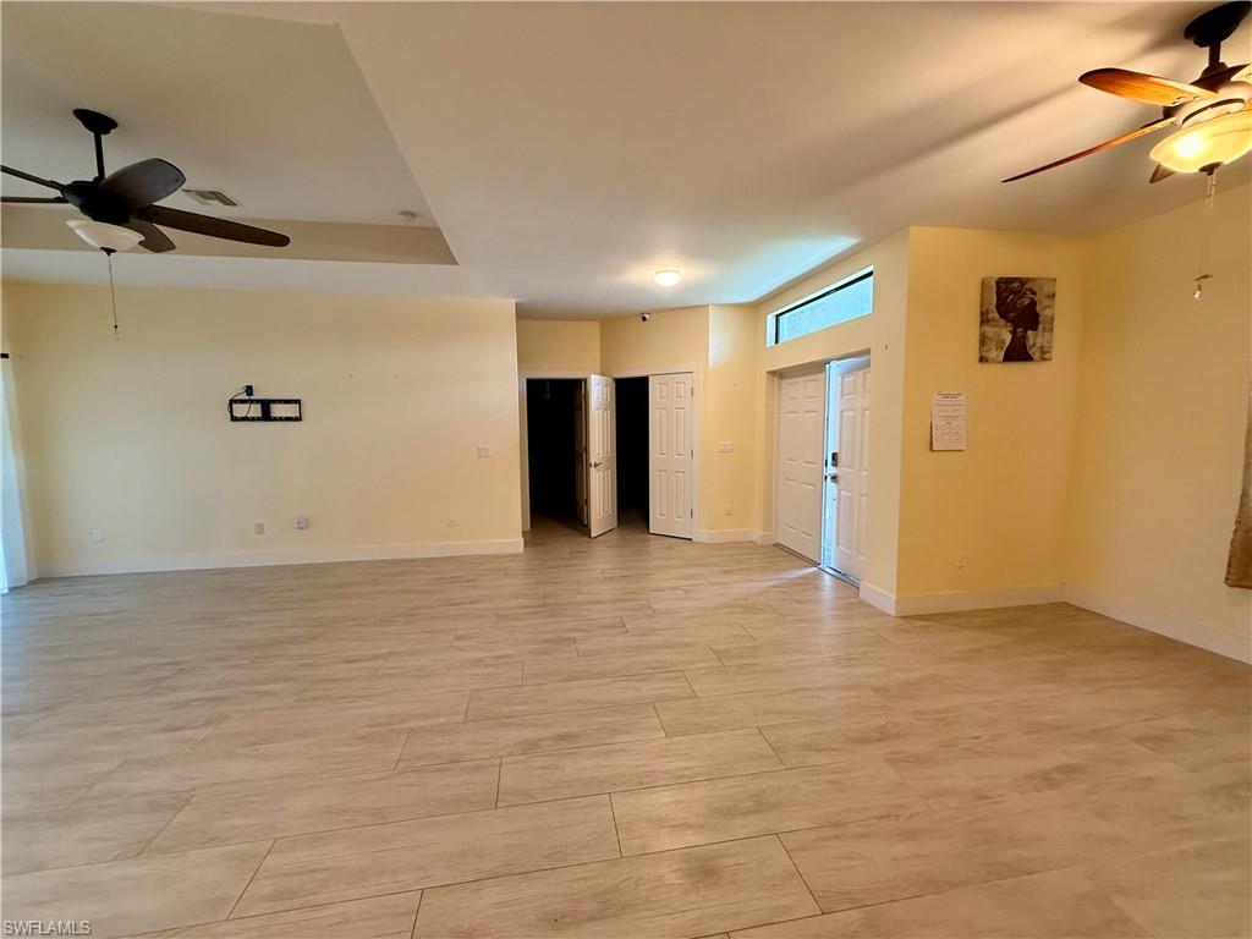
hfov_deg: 102.1
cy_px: 470
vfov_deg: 85.7
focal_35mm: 14
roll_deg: -0.2
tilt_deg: -3.8
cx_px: 626
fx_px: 506
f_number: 2.2
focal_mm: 2.22
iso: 250
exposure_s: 1/60
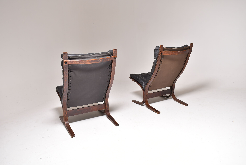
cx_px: 123
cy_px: 82
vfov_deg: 43.7
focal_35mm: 30
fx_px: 205
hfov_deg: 61.9
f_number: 6.3
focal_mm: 20
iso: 100
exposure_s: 1/160
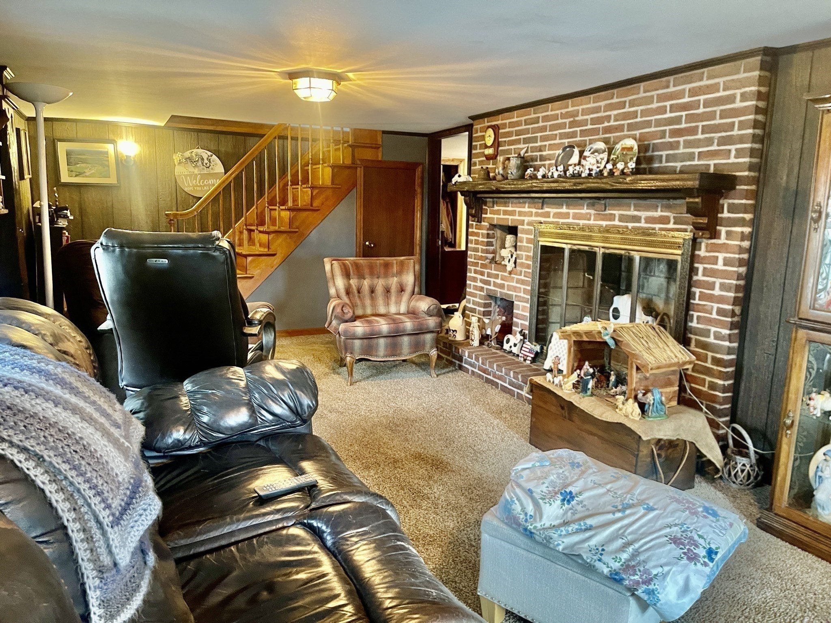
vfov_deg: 54.9
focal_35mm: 25
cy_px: 312
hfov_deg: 69.4
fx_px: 600
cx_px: 416
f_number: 1.6
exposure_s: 1/30
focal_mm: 5.1
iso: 500
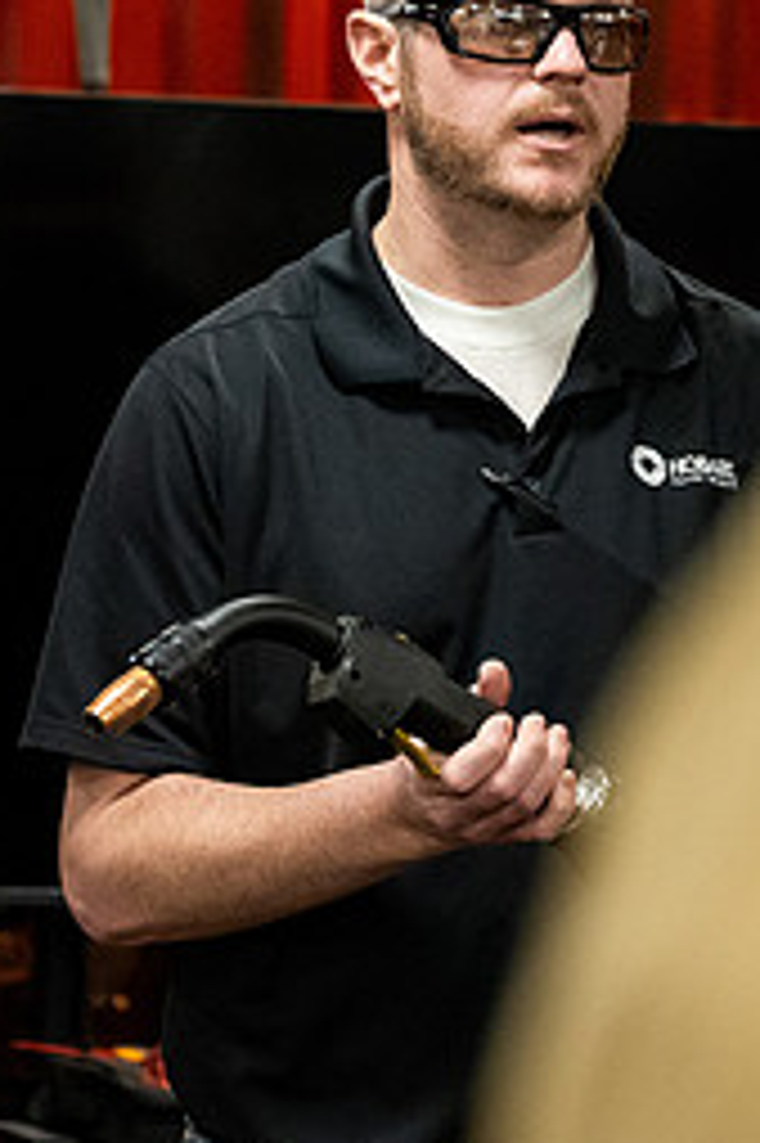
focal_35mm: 224
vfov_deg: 9.2
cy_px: 84
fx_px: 7102
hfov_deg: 6.1
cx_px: 422
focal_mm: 76
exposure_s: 1/640
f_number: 2.8
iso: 4000
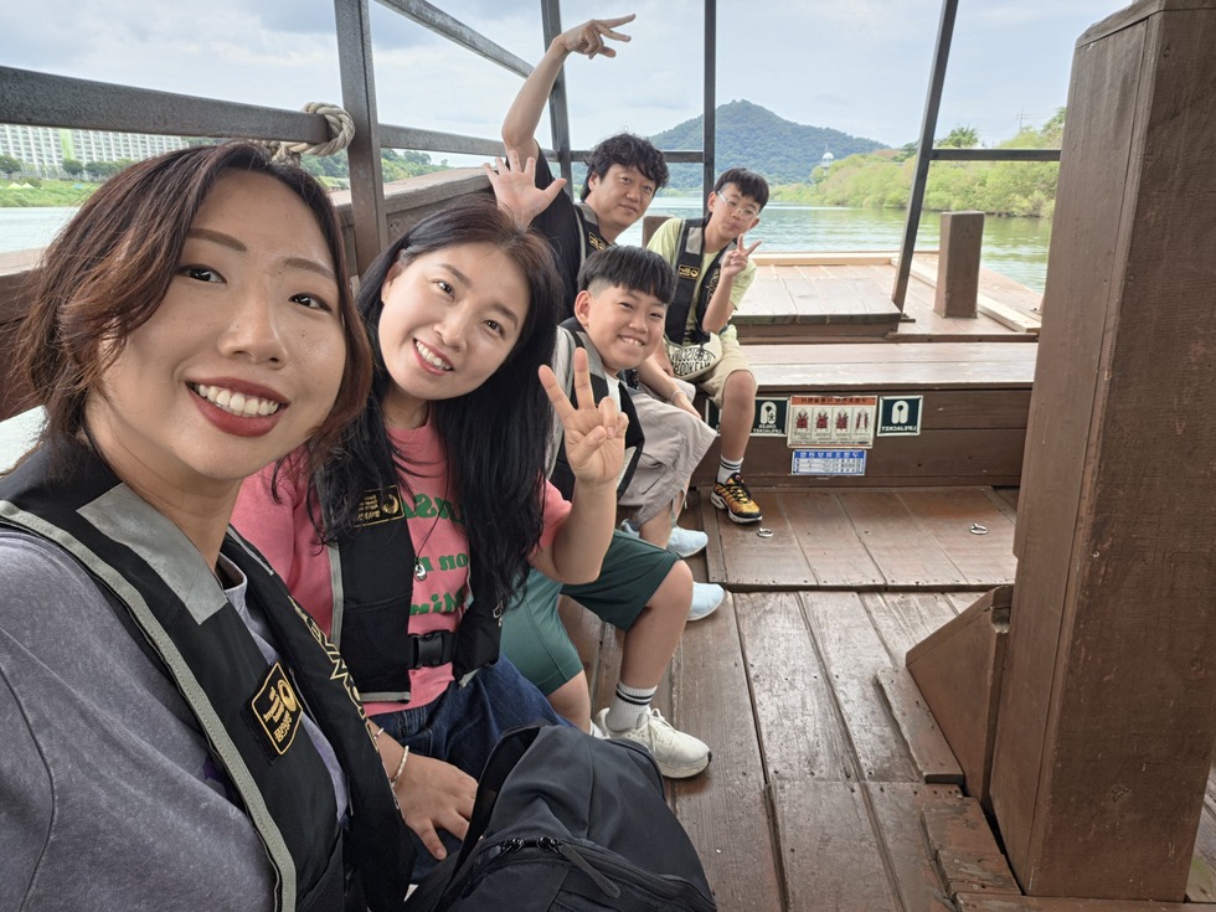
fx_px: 808
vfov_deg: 58.9
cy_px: 456
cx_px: 608
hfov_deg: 73.9
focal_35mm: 23
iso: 25
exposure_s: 1/158
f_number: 2.2
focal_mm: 3.3
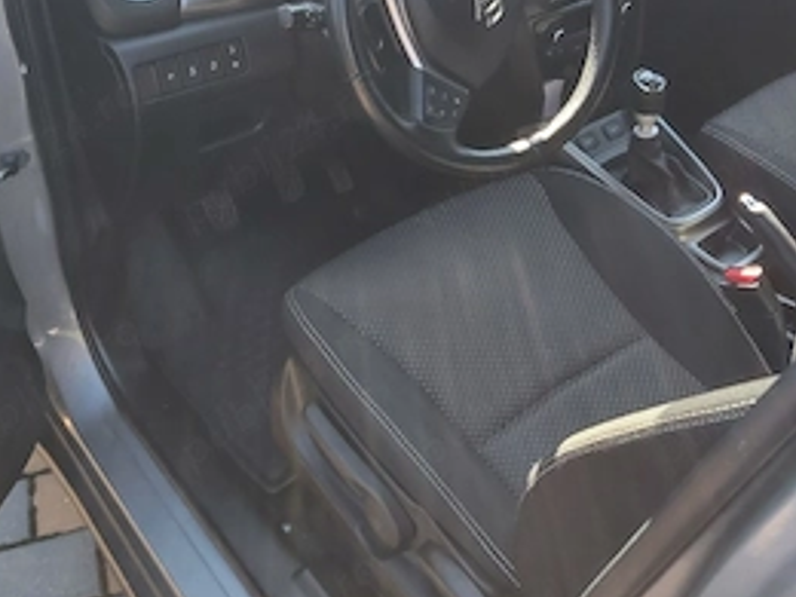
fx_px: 920
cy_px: 190
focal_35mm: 40
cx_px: 340
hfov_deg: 46.7
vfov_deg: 35.5
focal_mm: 3.92
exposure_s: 1/132
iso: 64
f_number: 1.7
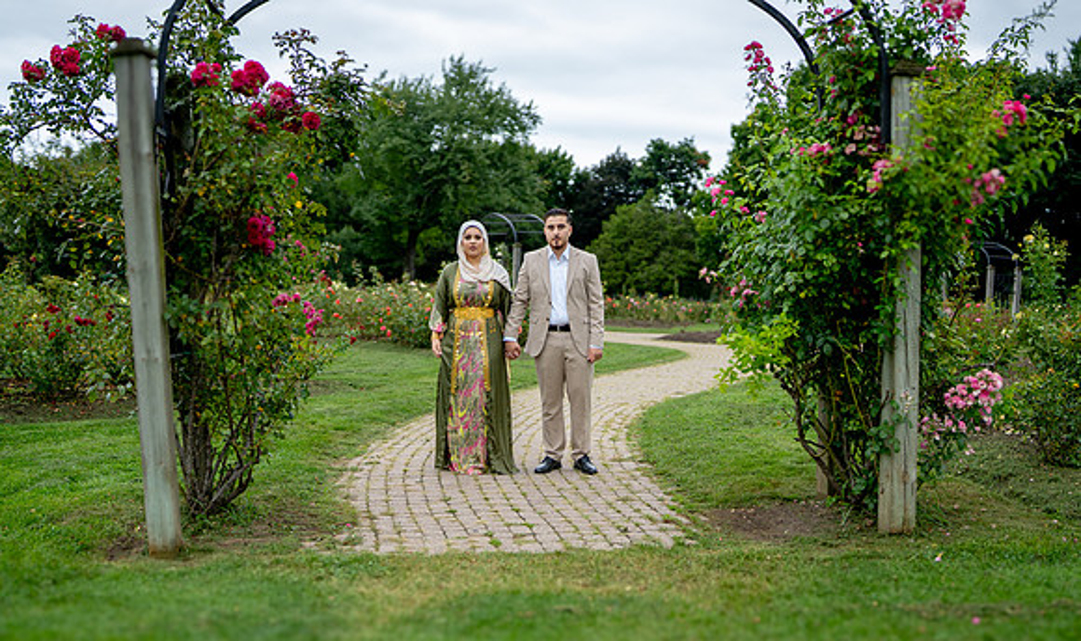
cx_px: 533
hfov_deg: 52.1
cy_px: 368
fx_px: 1106
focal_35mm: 38
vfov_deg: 32.3
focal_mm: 35
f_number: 1.8
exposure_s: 1/4000
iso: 200
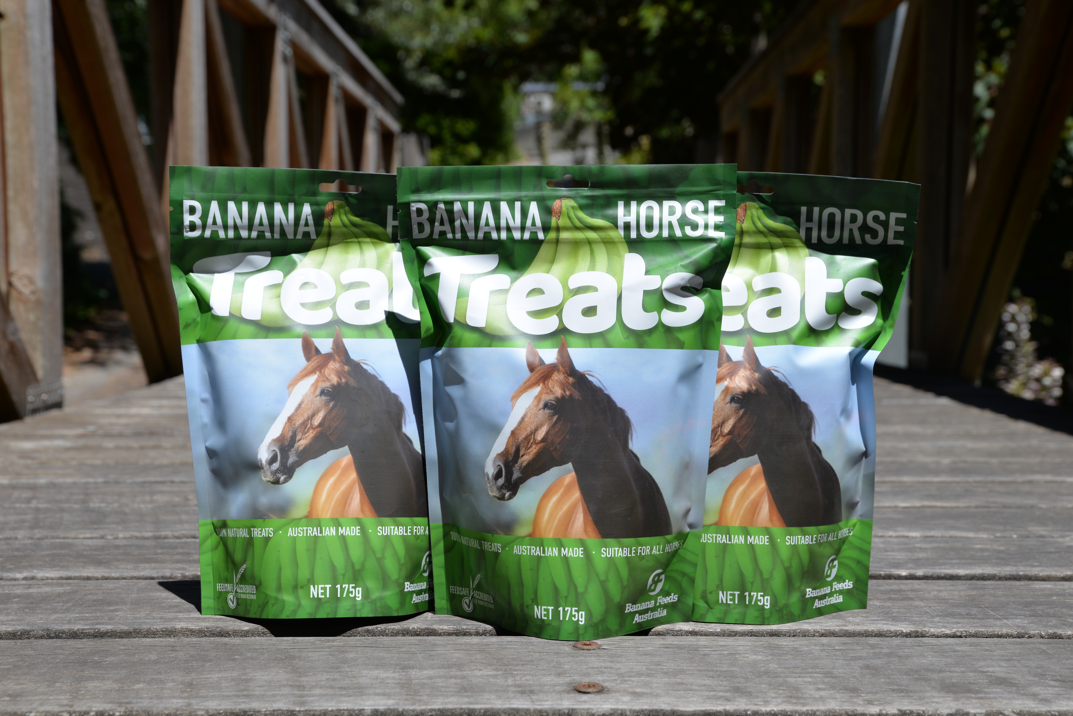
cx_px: 555
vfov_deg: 26.0
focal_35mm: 52
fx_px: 1550
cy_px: 373
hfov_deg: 38.2
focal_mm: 48
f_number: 9
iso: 100
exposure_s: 1/320
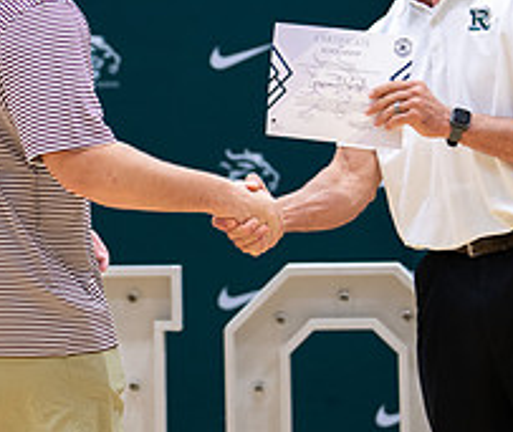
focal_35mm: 175
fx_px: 2713
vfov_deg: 9.1
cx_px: 82
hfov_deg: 10.8
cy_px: 238
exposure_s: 1/320
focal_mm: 50
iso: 400
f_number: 1.2
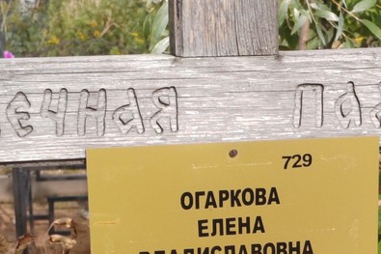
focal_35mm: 139
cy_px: 282
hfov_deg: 14.7
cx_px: 286
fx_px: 1470
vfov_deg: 9.8
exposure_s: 1/560
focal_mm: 5.52
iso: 100
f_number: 1.9
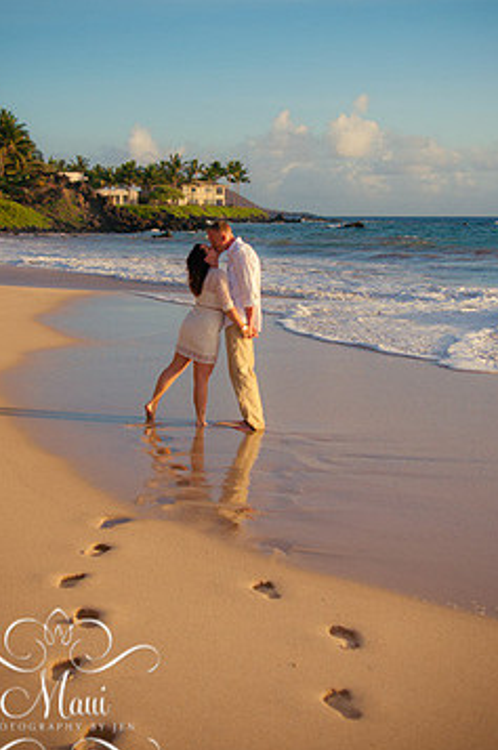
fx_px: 1103
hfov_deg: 25.4
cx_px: 247
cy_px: 338
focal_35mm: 53
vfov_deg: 37.5
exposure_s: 1/1600
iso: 200
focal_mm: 28
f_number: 2.8
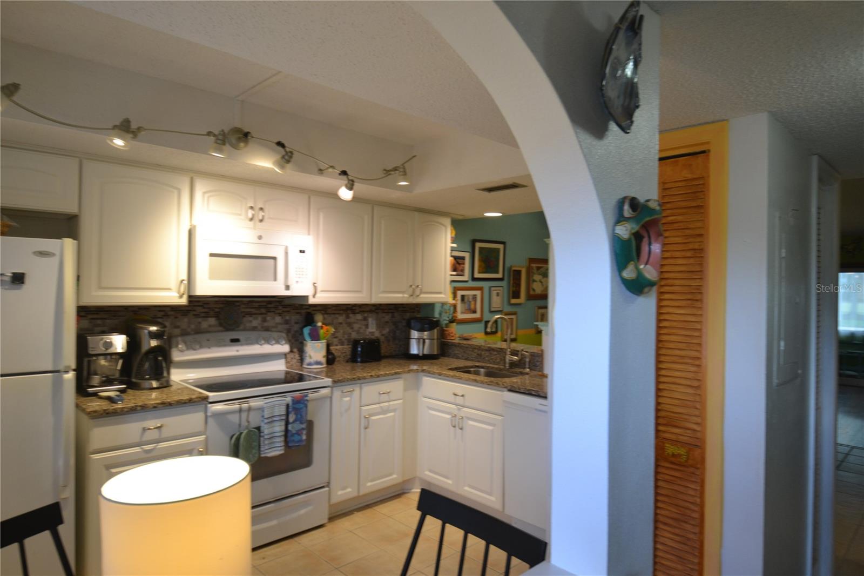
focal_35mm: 21
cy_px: 288
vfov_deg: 59.5
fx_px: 504
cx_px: 432
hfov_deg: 81.2
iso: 450
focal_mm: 14
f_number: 4
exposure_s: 1/60
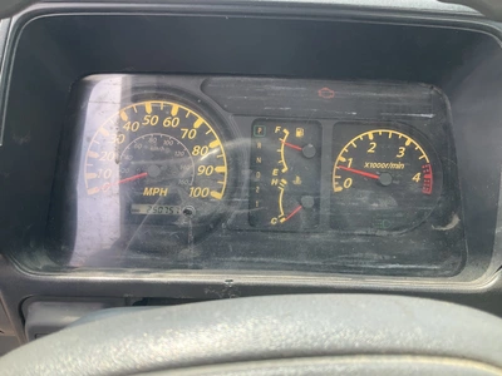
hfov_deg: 61.7
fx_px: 421
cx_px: 251
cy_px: 188
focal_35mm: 29
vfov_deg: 48.2
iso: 20
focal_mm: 3
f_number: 1.8
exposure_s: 1/167
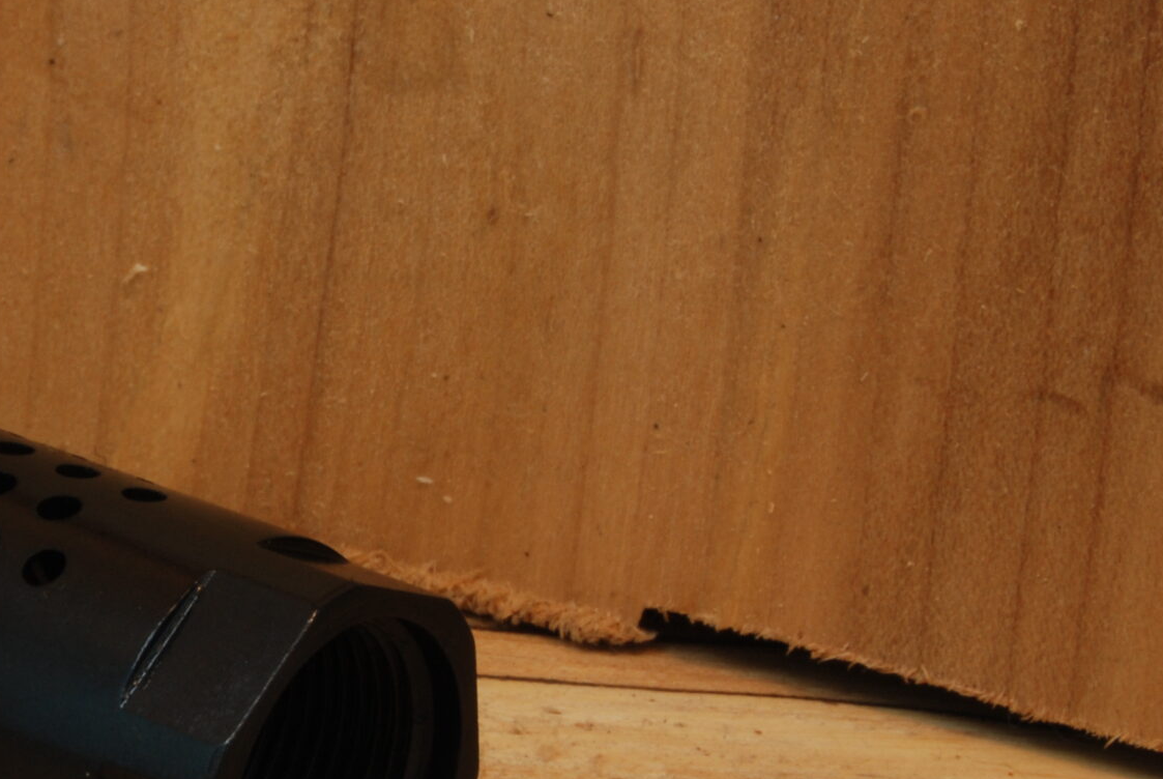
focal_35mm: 171
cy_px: 518
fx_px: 5531
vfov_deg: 8.0
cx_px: 2
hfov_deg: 11.9
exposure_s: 1/15
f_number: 22
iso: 200
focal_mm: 50
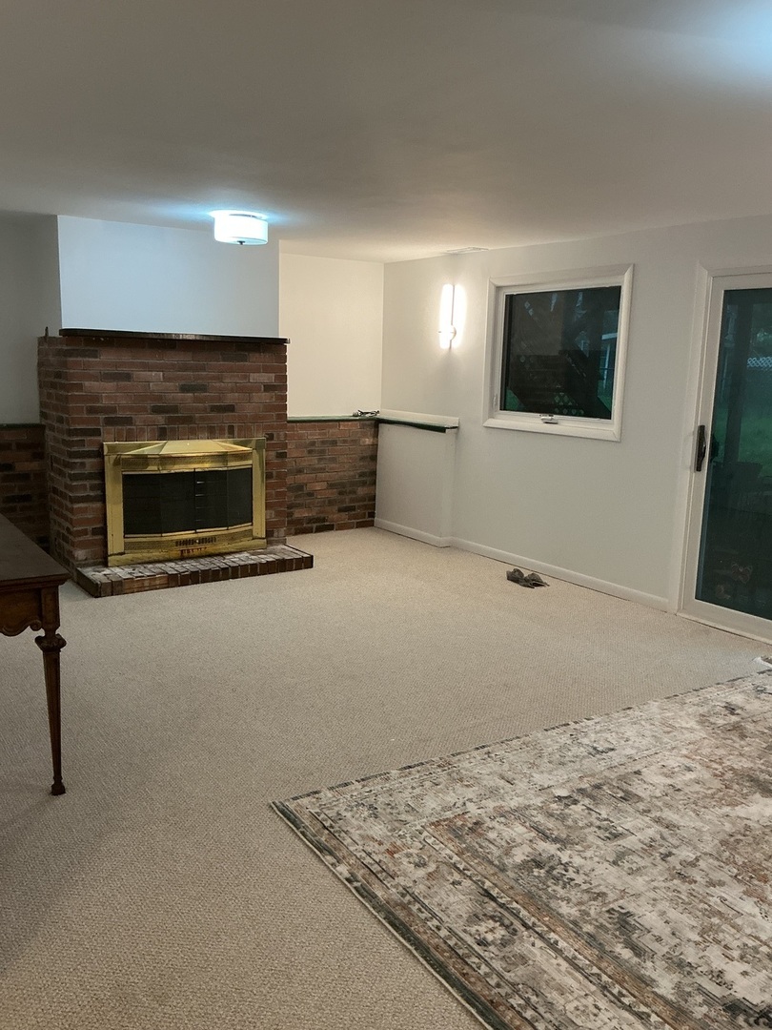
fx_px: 862
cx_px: 386
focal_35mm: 29
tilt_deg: -10.1
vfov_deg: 61.7
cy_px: 515
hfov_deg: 48.2
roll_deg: -0.6
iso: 160
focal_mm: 3
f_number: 1.8
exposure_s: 1/60
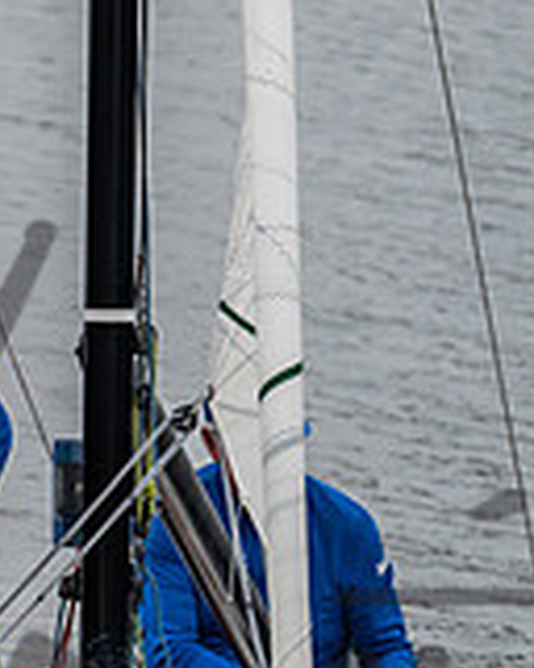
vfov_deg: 3.5
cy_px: 388
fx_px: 10806
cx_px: -61
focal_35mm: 547
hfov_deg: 2.8
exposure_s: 1/800
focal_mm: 120
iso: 400
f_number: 6.3
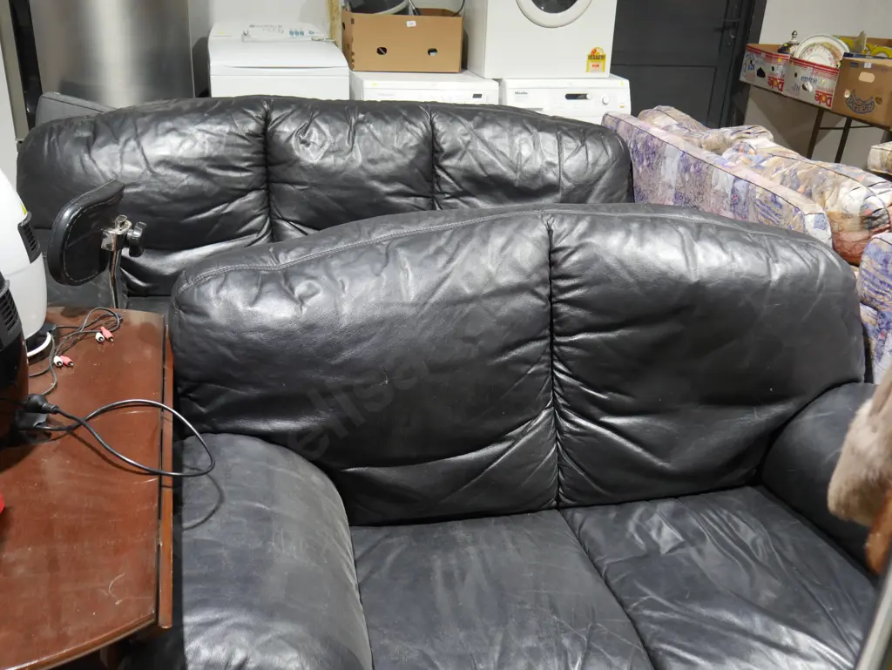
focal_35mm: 34
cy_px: 335
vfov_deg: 41.8
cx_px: 446
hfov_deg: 53.9
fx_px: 877
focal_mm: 17
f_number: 4
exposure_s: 1/60
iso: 640
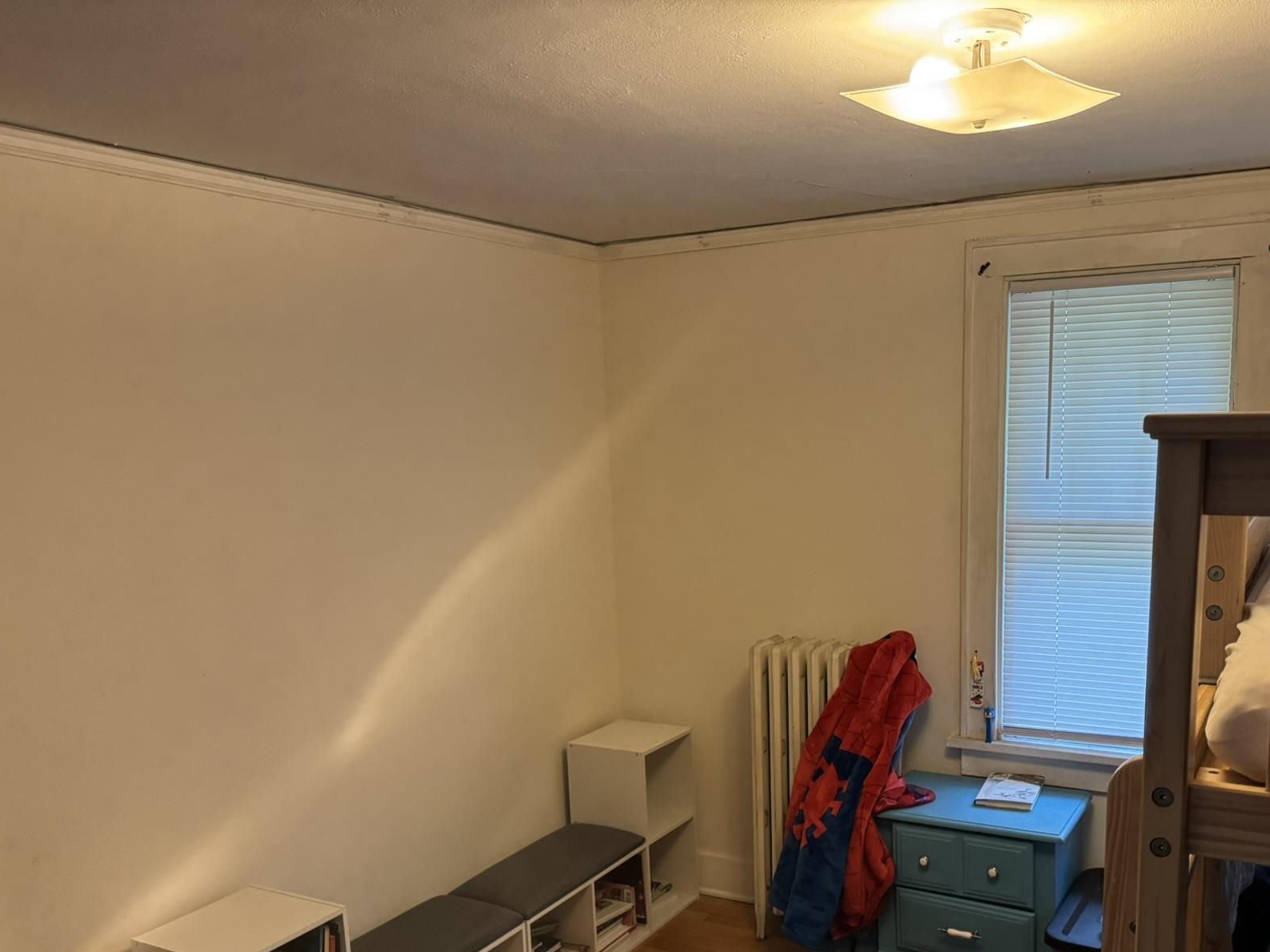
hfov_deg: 58.0
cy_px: 614
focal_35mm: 31
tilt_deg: -10.4
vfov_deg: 44.9
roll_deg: +0.7
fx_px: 1137
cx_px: 739
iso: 500
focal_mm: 6.76
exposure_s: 1/60
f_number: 1.78
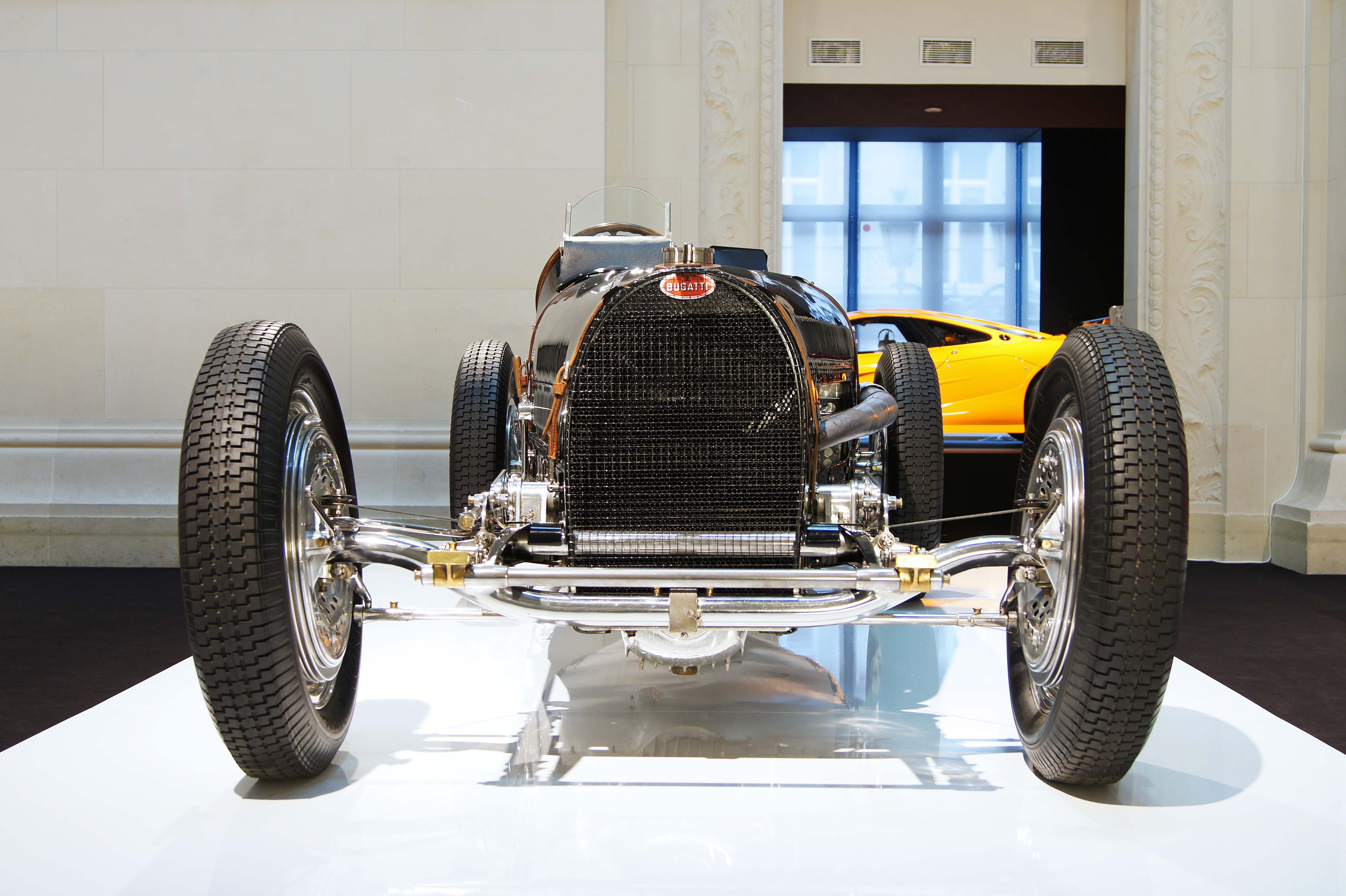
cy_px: 448
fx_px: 1681
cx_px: 673
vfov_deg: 29.8
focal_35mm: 45
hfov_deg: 43.6
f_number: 4.5
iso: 200
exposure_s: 1/3
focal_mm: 30
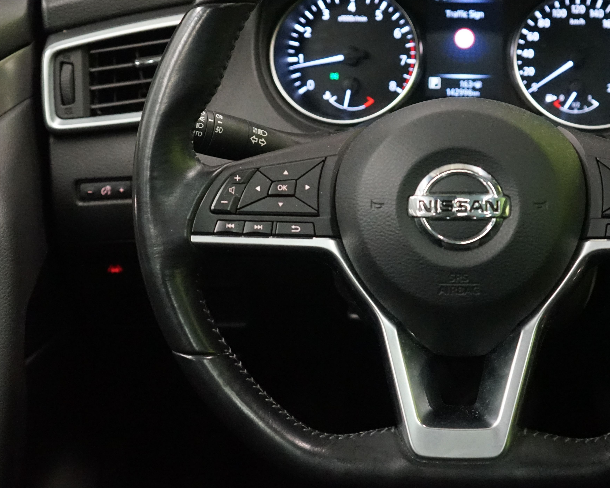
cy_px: 166
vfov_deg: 26.1
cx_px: 430
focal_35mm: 58
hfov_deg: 32.1
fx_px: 1047
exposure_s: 1/60
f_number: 4
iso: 5000
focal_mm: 36
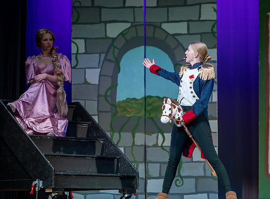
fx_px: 1165
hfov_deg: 13.2
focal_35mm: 150
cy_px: 109
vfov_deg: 9.8
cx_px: 174
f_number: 2.8
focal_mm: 120
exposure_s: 1/250
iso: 280
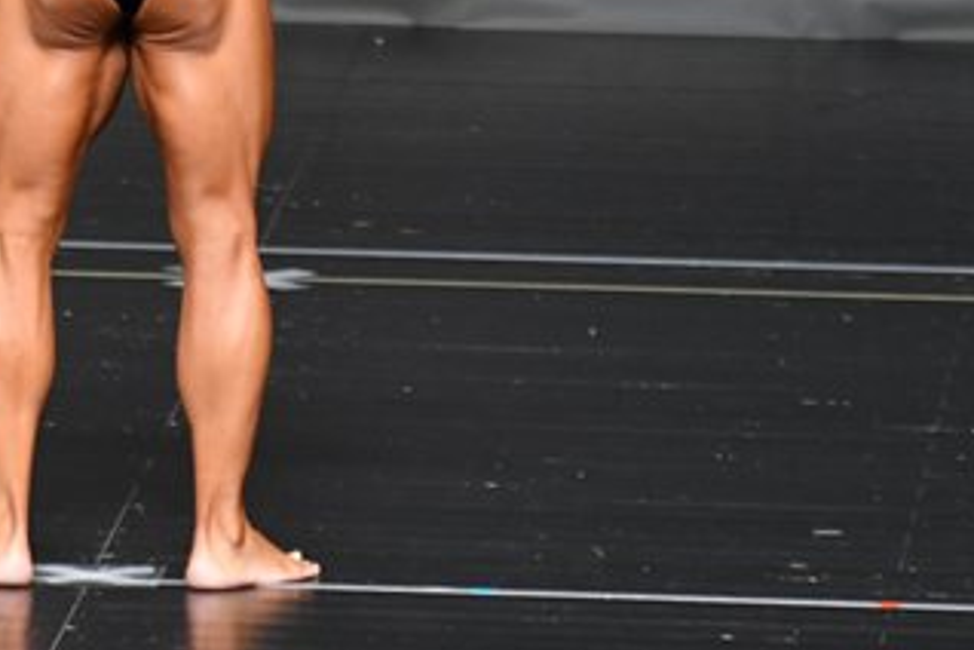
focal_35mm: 914
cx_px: 256
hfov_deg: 2.3
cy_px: -31
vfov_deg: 1.5
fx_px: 24727
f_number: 5.6
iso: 2500
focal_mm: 250
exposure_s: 1/400
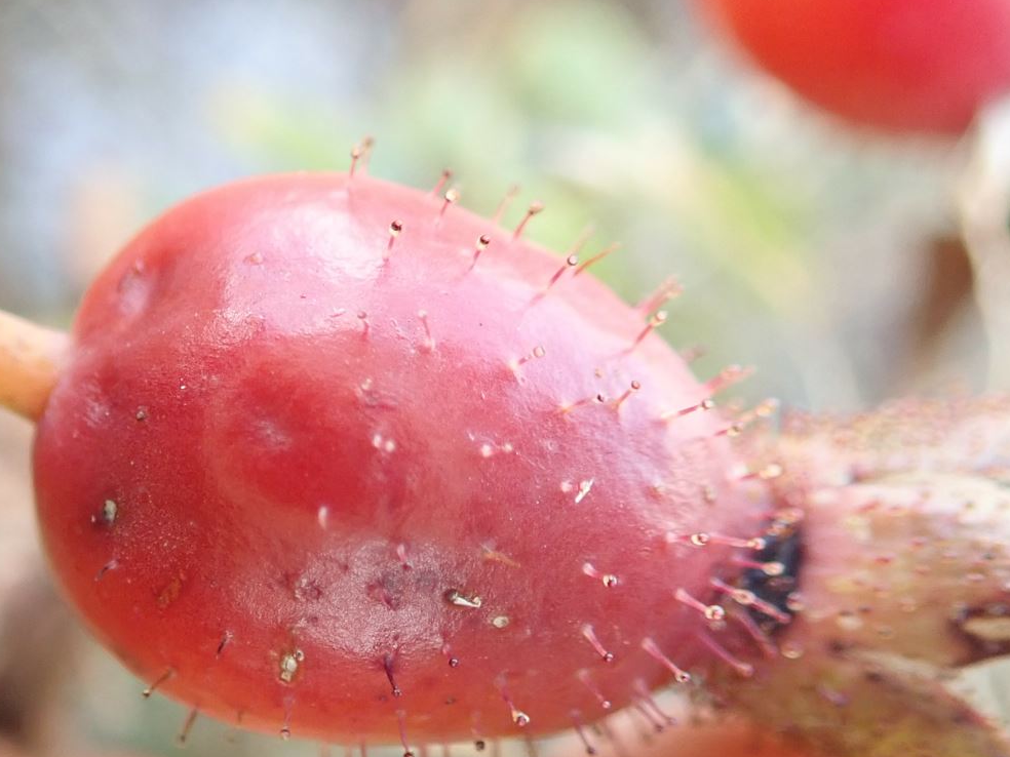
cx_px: 275
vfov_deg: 23.8
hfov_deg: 31.2
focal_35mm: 61
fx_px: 1780
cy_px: 567
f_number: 2.3
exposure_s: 1/125
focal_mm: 5.5
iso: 250
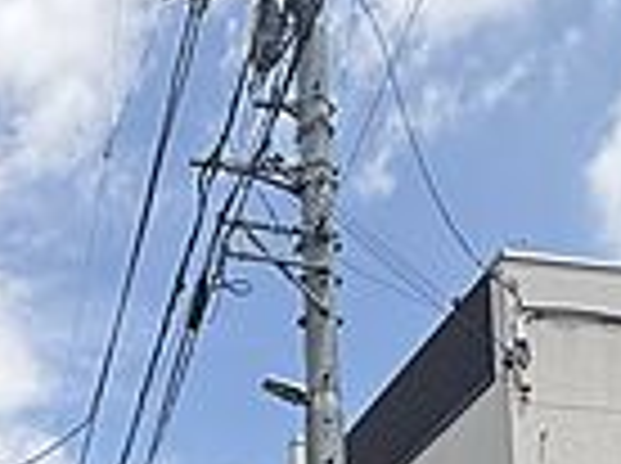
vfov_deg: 19.5
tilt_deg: +7.8
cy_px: 775
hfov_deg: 30.6
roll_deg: -0.3
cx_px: 86
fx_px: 1092
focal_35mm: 61
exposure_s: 1/1748
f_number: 2.2
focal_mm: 2.22
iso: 50
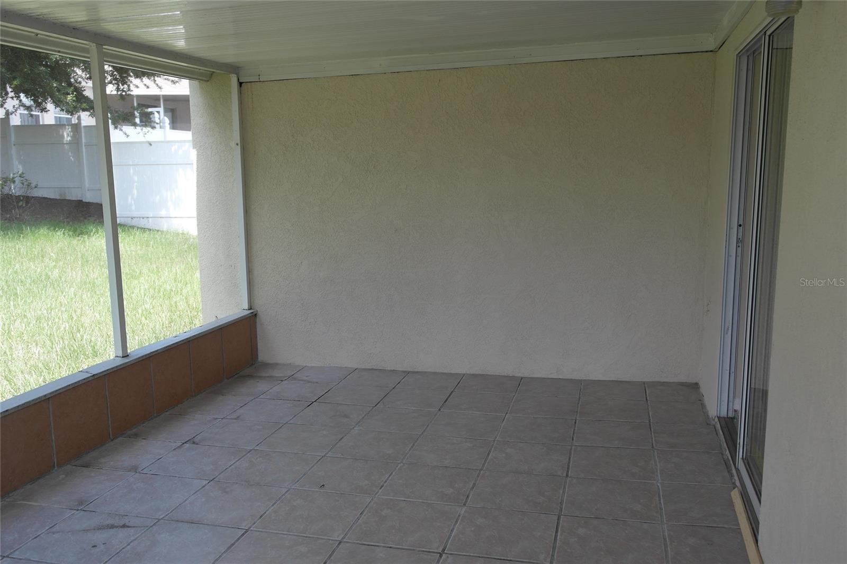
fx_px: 706
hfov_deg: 61.9
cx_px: 424
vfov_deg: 43.6
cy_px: 282
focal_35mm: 30
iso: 100
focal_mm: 20
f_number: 4
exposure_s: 1/100
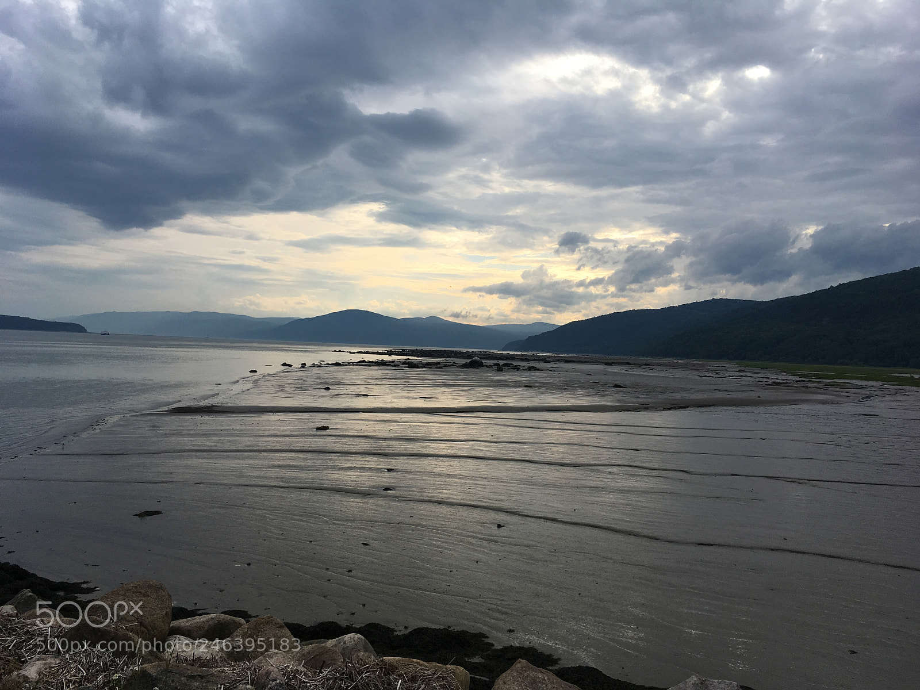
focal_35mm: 29
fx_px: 771
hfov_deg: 61.7
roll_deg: -2.2
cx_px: 460
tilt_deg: -1.2
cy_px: 345
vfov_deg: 48.2
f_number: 2.2
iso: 25
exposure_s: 1/1326
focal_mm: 4.15
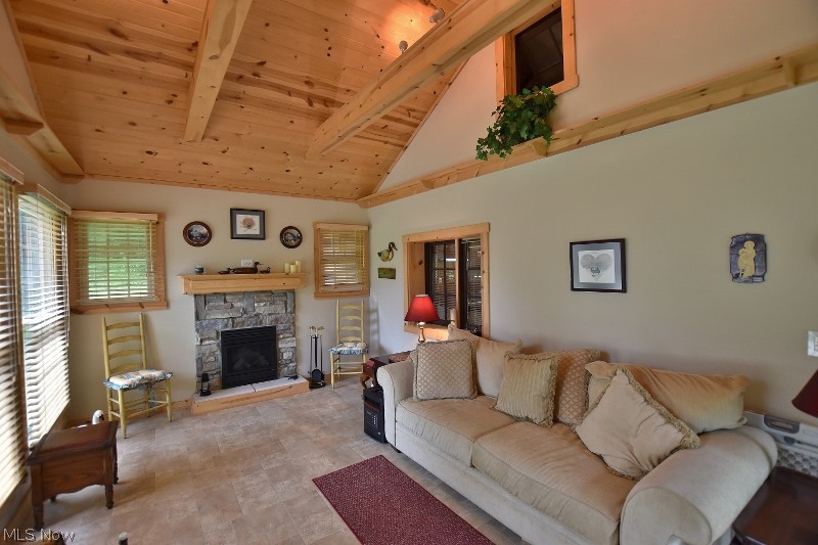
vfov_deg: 77.3
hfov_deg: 100.4
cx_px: 409
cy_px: 272
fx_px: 341
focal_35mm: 15
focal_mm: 10
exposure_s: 1/60
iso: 500
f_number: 4
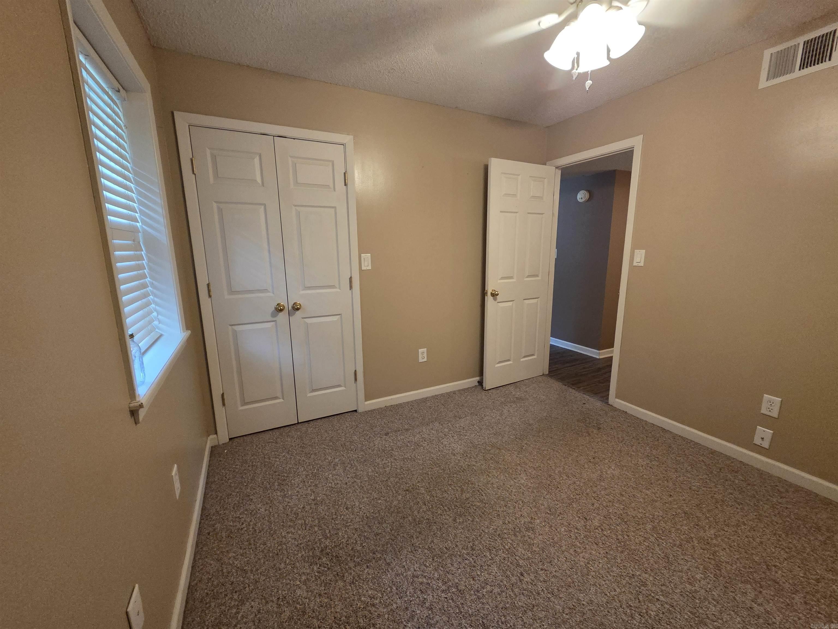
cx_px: 419
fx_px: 315
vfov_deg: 89.9
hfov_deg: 106.2
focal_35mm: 13
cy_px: 314
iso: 1000
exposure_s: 1/60
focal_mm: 2.2
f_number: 2.2
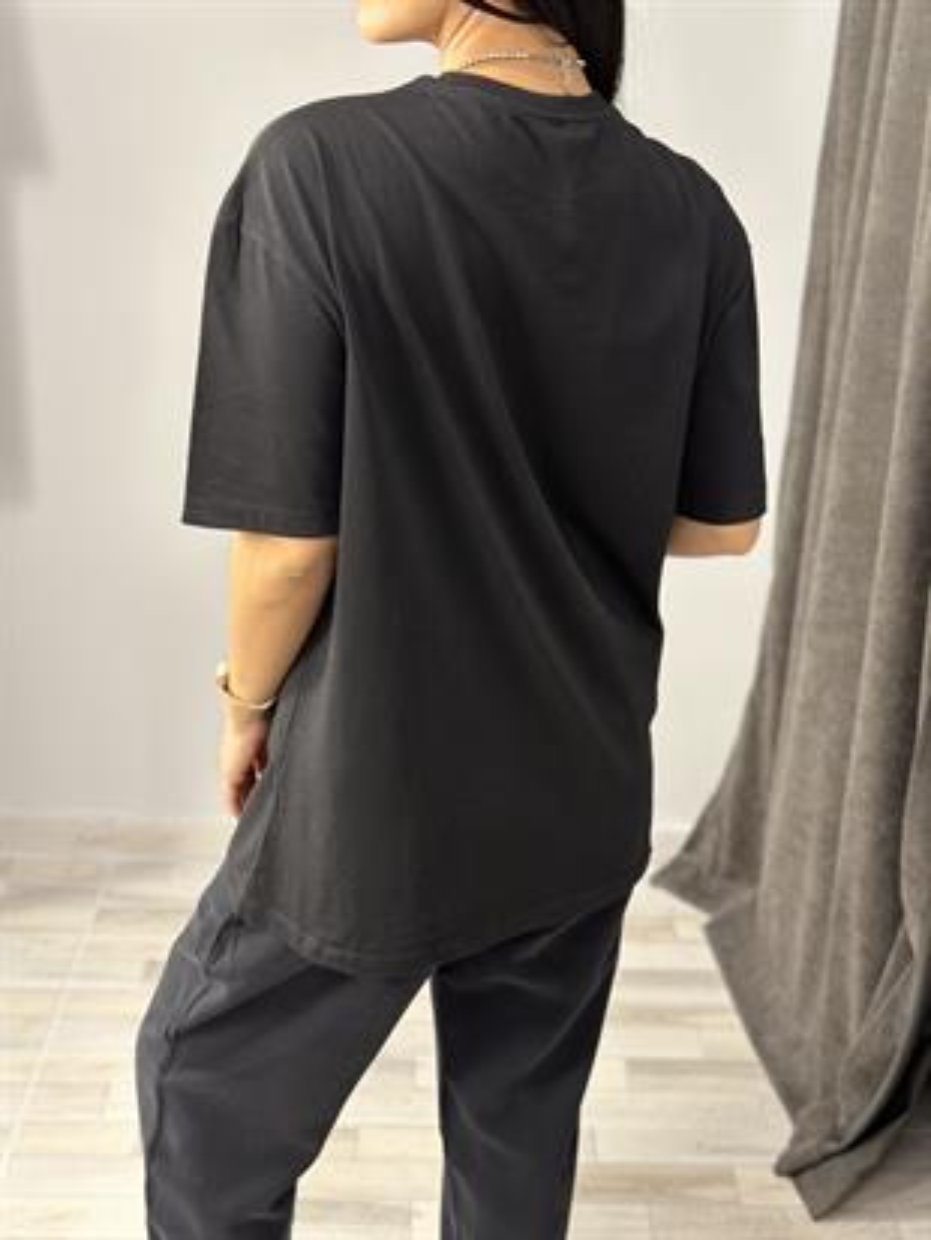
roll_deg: -2.6
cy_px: 620
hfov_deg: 30.3
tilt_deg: -21.4
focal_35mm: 48
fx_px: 1720
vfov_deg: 39.6
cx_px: 466
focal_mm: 6.86
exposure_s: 1/50
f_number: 1.78
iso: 160
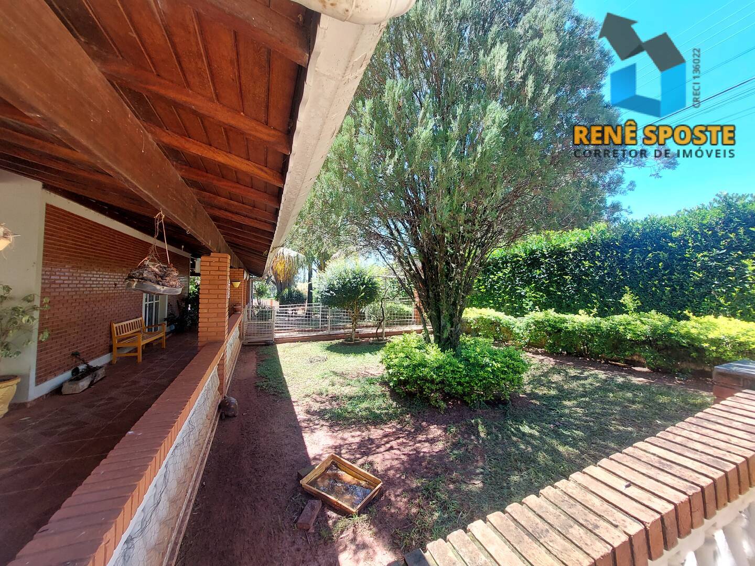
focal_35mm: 13
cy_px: 283
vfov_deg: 89.9
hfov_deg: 106.2
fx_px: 284
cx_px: 378
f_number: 2.2
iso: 50
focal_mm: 1.74
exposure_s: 1/120
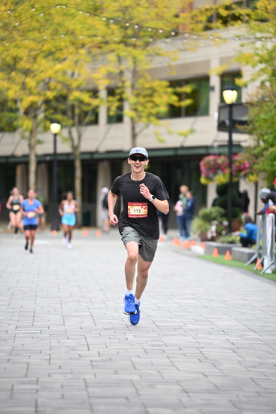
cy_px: 207
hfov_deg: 8.6
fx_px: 1839
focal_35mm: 160
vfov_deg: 12.8
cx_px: 138
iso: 640
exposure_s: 1/1600
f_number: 2.8
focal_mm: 160
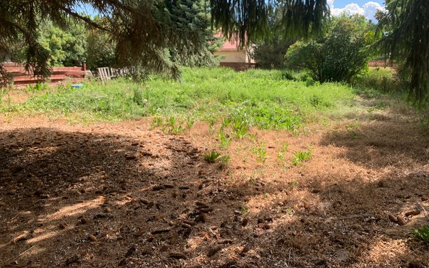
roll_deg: -0.7
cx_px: 217
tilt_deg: -8.6
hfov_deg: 66.5
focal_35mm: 28
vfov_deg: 44.5
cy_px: 121
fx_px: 327
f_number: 1.8
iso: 25
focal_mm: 4.25
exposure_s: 1/647
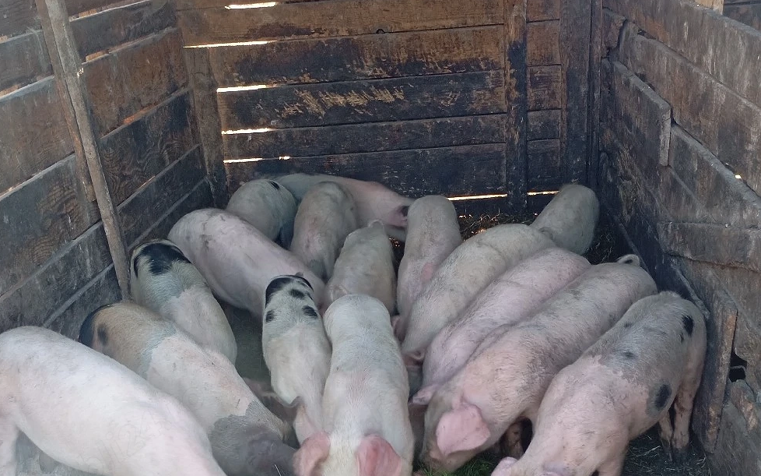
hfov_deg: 41.1
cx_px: 373
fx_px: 1016
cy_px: 478
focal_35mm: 49
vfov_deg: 25.1
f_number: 1.8
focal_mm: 4.27
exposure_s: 1/50
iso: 331
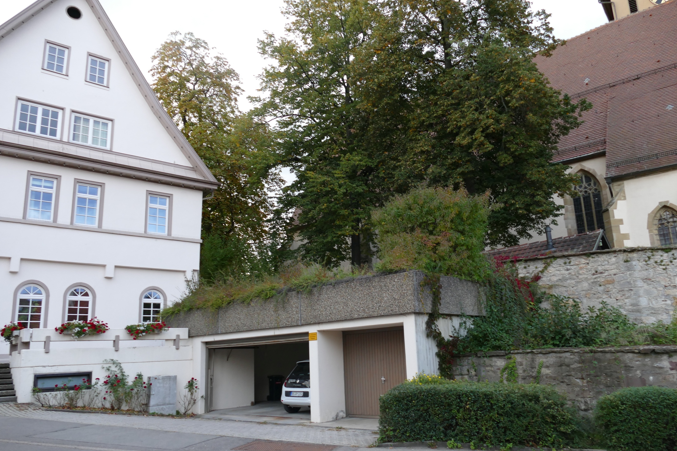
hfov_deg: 67.3
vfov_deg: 47.9
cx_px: 362
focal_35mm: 27
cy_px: 240
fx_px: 508
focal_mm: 9.12
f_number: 2.8
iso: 320
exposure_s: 1/60
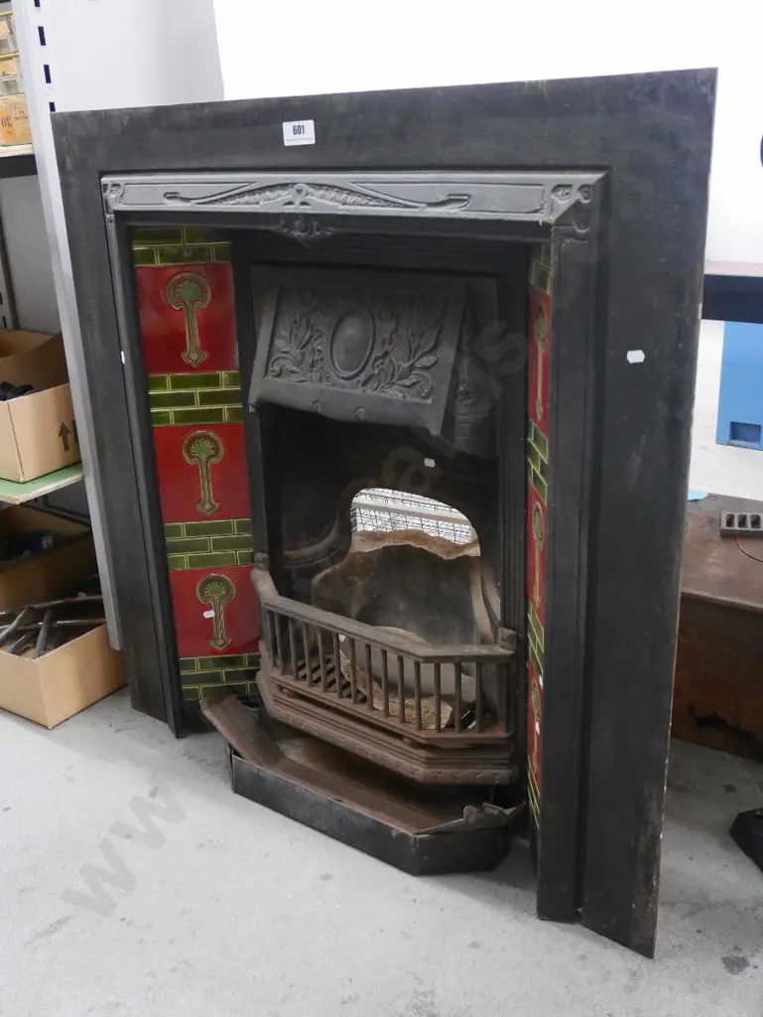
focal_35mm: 36
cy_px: 508
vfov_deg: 51.3
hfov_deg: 39.7
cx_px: 382
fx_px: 1057
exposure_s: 1/15
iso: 3200
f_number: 4.2
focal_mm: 18
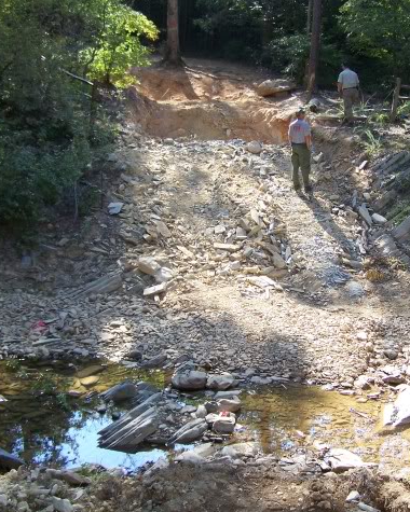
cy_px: 257
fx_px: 758
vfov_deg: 37.3
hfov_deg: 30.2
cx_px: 246
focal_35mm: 50
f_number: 2.8
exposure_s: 1/160
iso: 64
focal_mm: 6.3
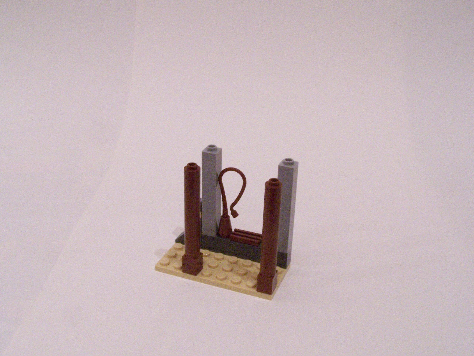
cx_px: 237
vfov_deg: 36.0
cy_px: 178
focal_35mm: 40
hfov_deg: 46.8
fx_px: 548
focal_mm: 6.7
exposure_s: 1/4
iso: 400
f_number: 8
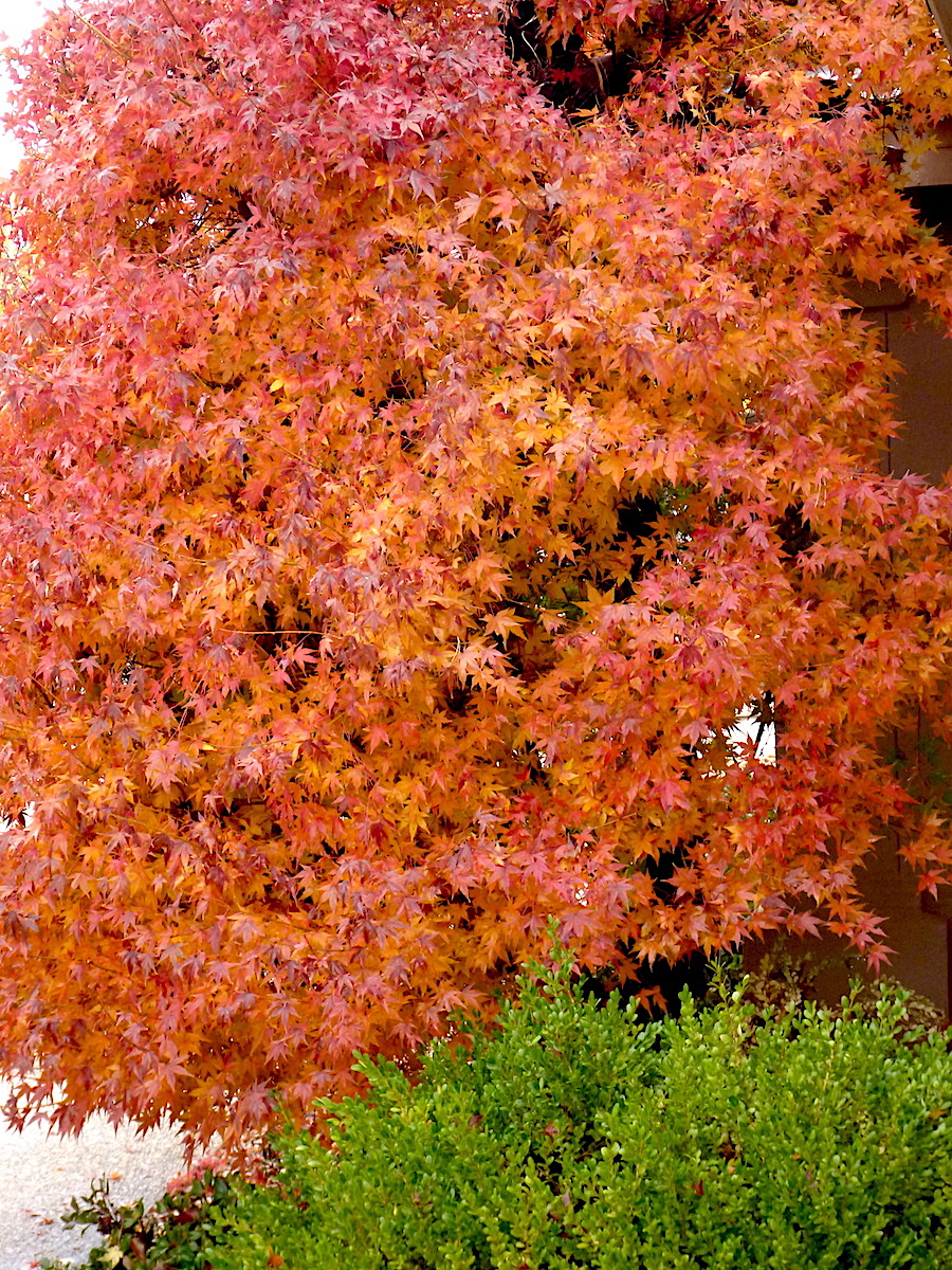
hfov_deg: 22.3
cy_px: 635
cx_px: 476
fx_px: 2420
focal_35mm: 66
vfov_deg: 29.4
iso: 250
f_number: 5.3
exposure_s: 1/80
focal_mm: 11.7
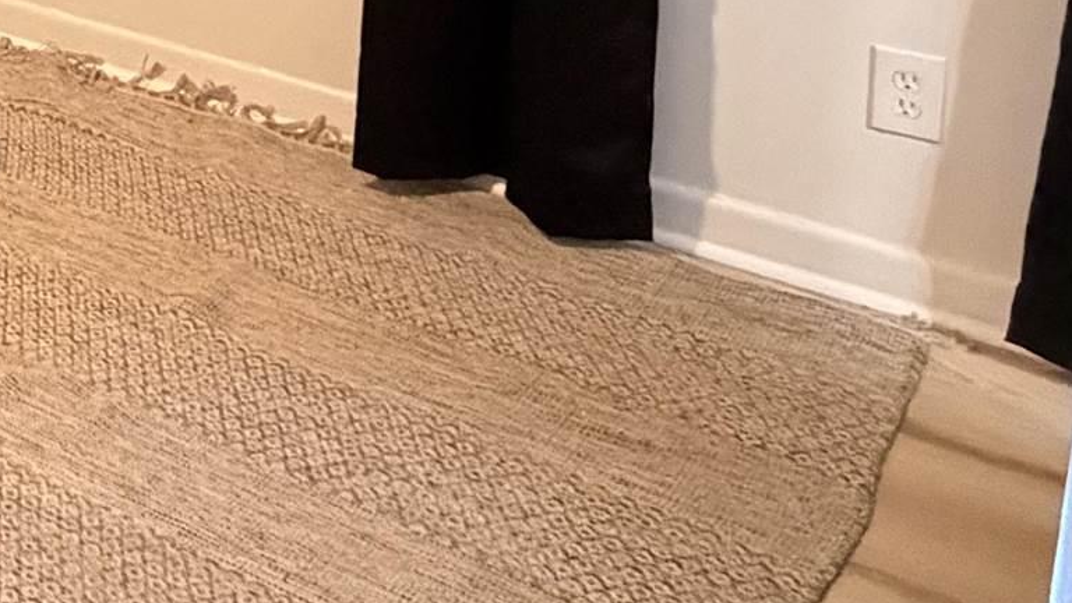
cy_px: -409
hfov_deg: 26.6
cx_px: -462
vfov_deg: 17.0
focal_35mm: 61
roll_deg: +0.7
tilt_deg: -7.6
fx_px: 1734
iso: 640
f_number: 2.2
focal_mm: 2.22
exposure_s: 1/60
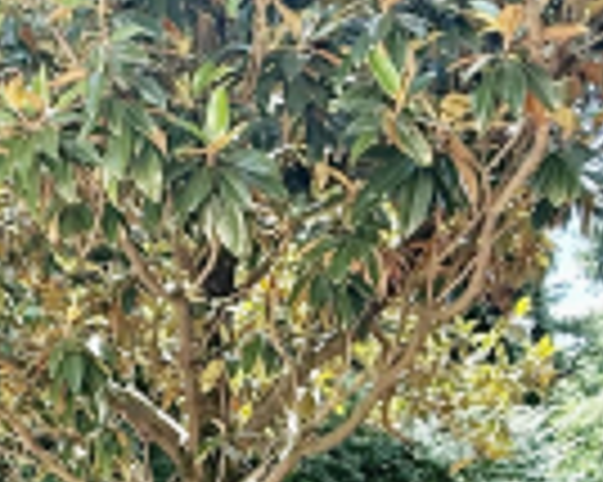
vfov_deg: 21.7
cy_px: 468
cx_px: -164
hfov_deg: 24.6
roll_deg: +0.5
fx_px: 1213
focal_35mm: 68
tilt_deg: +2.5
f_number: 2.2
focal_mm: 2.22
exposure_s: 1/168
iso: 50
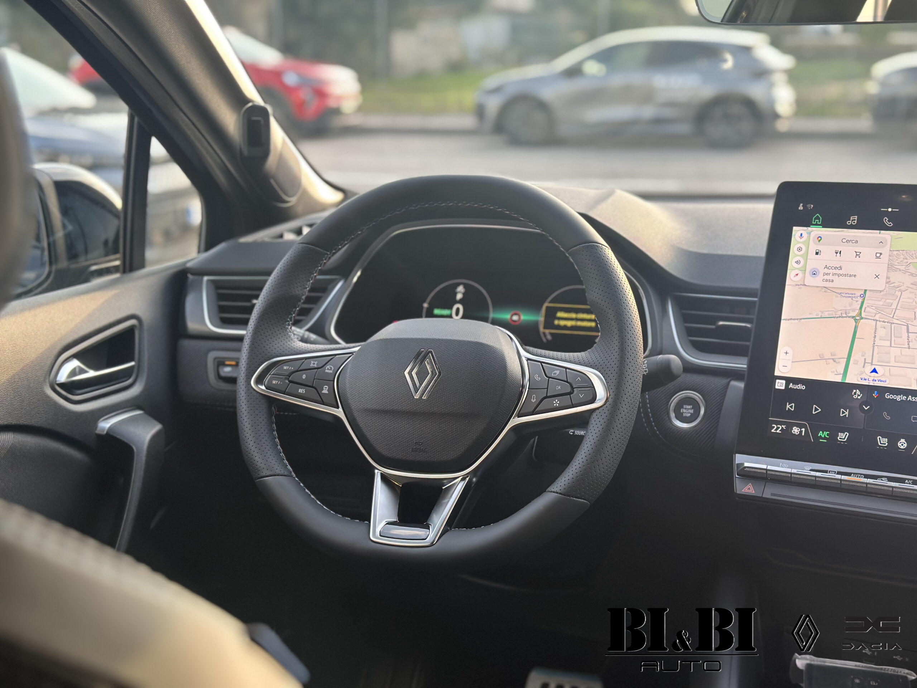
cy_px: 344
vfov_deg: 30.3
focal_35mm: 48
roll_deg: +0.4
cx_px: 458
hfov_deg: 39.7
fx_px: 1272
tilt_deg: -15.1
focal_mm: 6.86
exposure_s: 1/182
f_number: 1.78
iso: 80
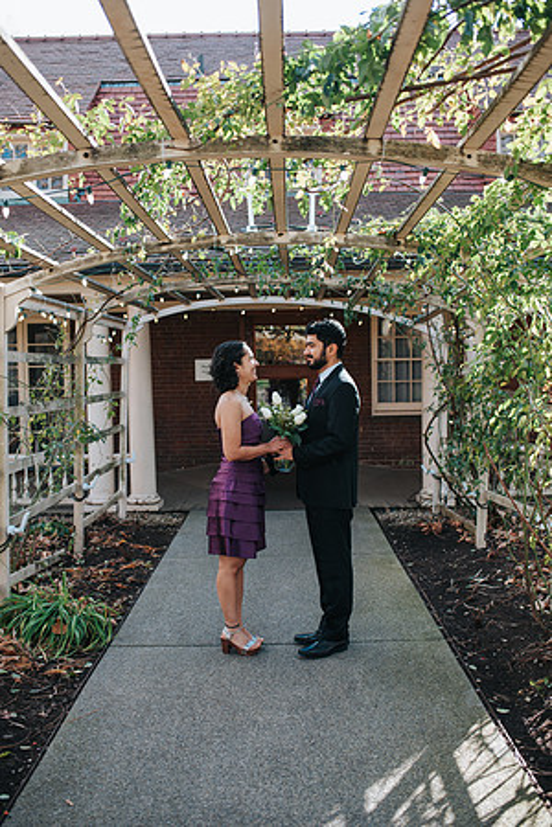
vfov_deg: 54.4
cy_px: 414
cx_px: 276
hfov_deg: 37.9
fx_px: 805
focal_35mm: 35
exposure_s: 1/320
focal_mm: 35
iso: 250
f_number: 3.2
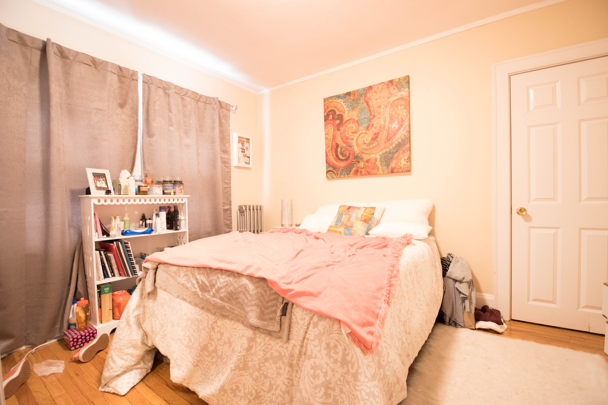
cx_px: 304
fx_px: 253
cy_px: 202
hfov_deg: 100.4
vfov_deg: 77.3
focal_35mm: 15
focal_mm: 10
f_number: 3.5
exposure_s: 1/15
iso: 2500
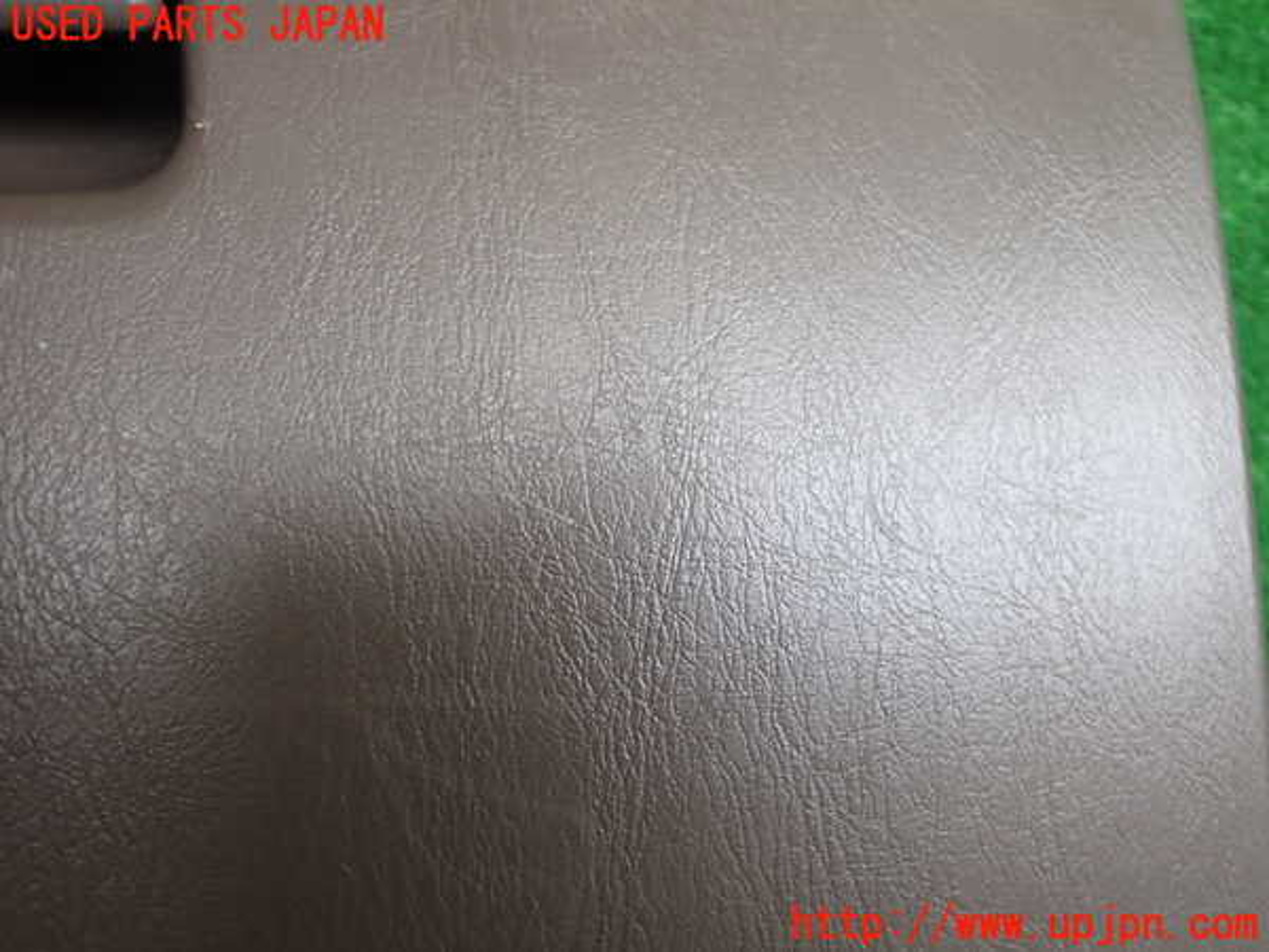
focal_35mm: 30
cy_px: 476
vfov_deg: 46.8
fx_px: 1100
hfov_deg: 60.0
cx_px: 634
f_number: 2.3
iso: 160
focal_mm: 5.4
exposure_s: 1/125
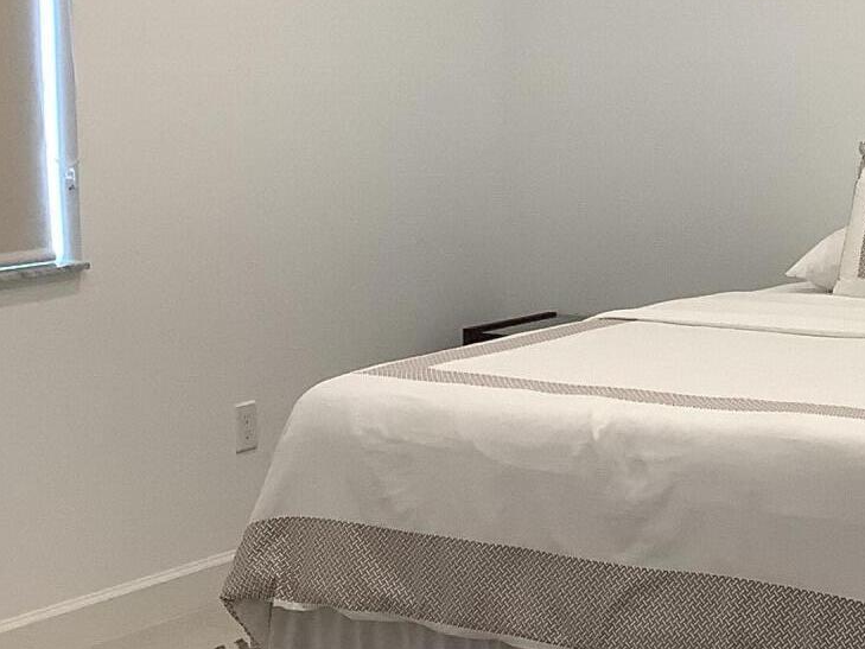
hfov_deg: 22.7
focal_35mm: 85
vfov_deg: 17.3
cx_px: 711
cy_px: 193
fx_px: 2124
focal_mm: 3.3
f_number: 2.4
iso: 80
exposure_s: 1/50
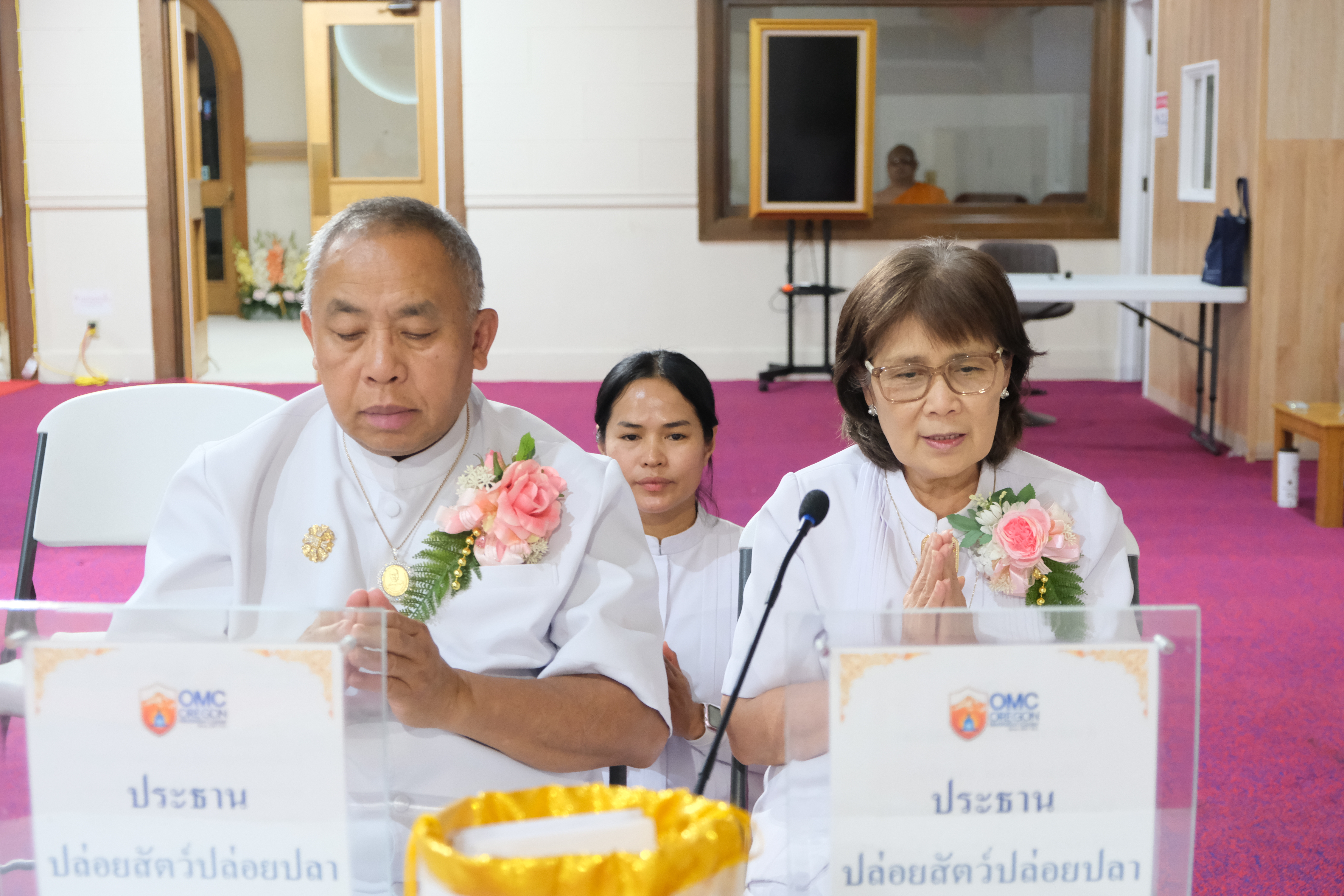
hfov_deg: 40.3
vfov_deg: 27.5
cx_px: 672
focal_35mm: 49
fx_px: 1829
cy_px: 448
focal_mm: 32.9
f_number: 3.6
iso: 3200
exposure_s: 1/27
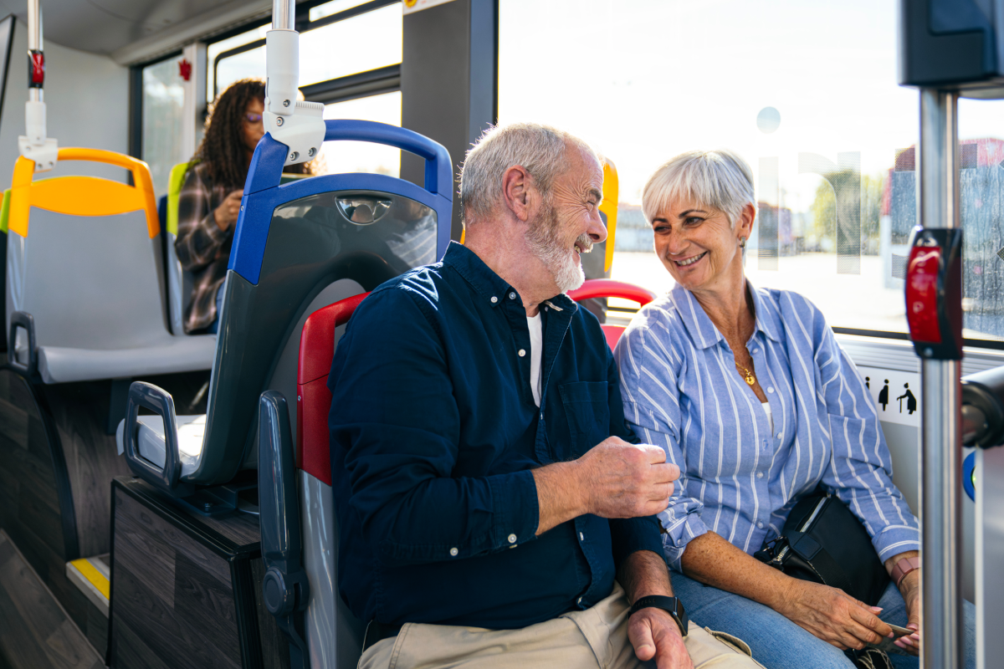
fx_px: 864
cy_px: 334
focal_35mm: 31
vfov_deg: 42.3
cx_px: 502
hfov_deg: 60.3
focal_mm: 31
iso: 640
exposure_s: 1/500
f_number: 2.8
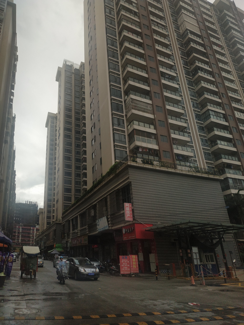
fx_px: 226
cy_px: 162
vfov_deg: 71.6
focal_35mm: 24
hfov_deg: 56.8
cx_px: 122
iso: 125
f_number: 1.9
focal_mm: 3.94
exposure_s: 1/2000
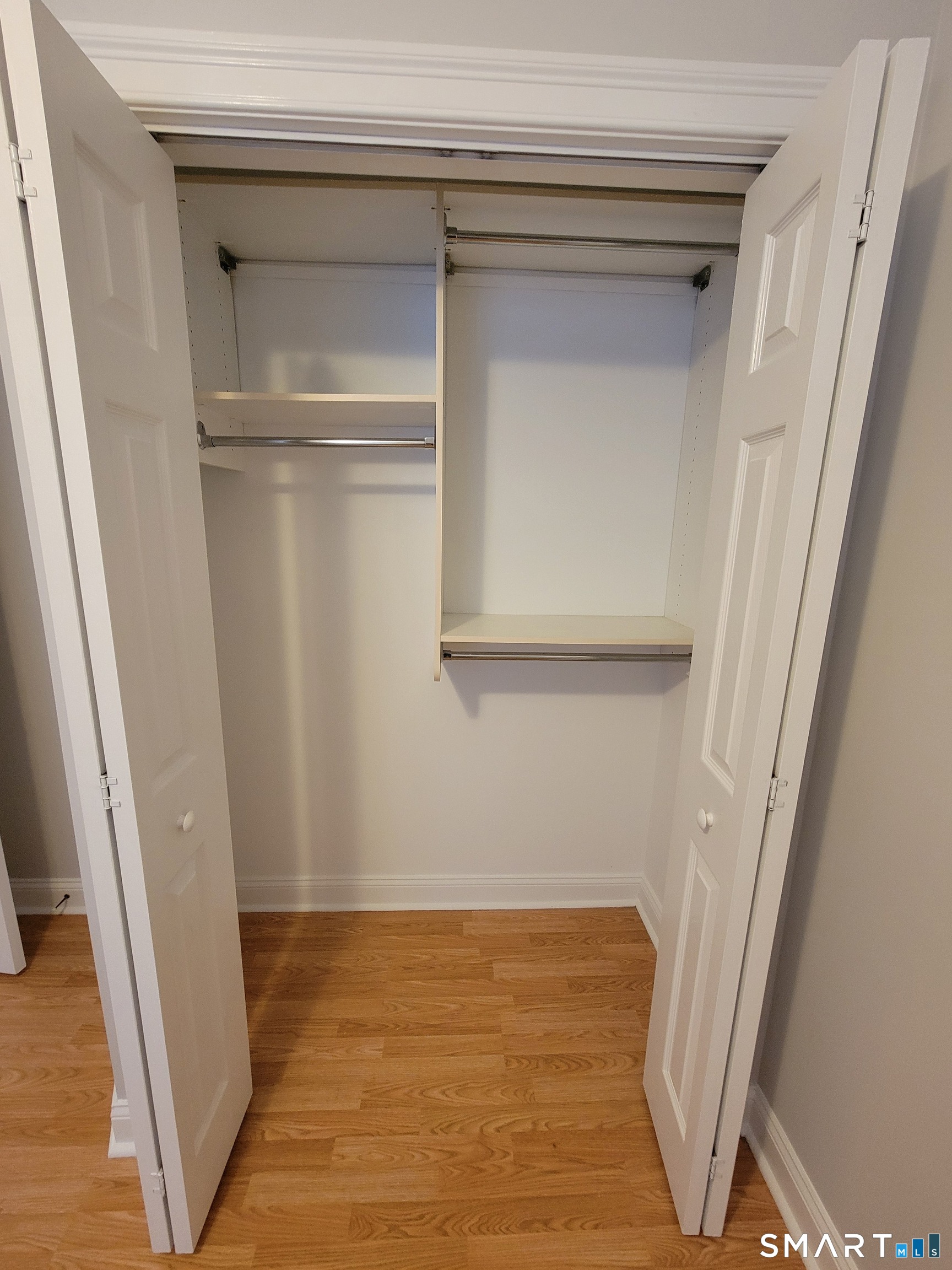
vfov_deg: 106.2
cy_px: 635
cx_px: 476
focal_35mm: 13
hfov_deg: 89.9
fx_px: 477
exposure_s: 1/30
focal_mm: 2.2
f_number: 2.2
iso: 400
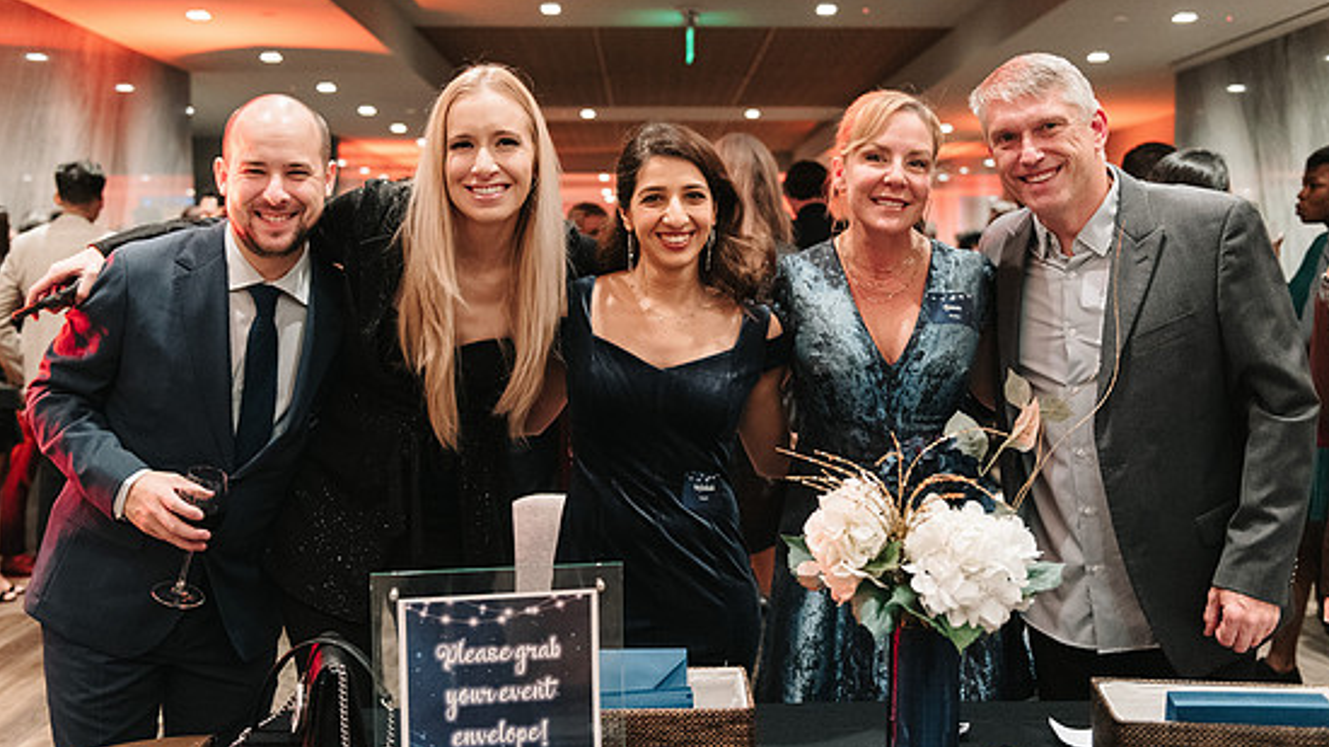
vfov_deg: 30.4
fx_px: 1374
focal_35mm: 39
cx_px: 669
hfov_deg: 51.6
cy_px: 330
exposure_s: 1/200
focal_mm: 34
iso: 3200
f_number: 2.8
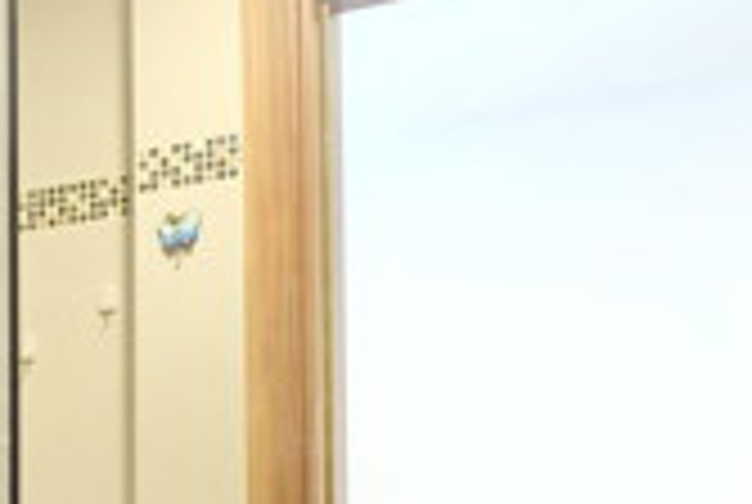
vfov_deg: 14.9
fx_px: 1800
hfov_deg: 20.0
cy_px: 742
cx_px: -414
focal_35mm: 86
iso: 1250
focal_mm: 16
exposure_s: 1/30
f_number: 3.5
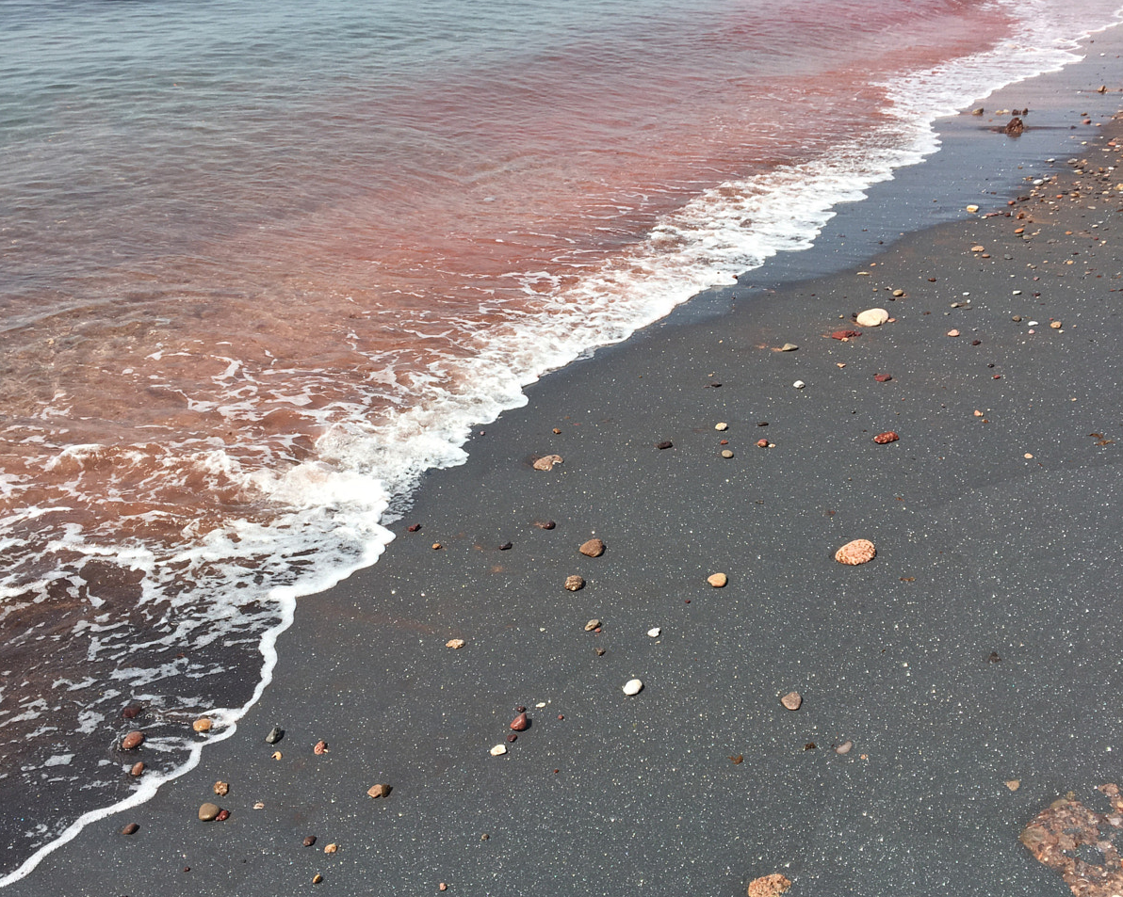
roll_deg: -2.8
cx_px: 562
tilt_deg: -27.6
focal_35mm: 38
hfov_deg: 47.9
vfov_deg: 39.1
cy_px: 465
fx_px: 1263
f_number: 2.2
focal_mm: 4.15
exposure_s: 1/1709
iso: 25
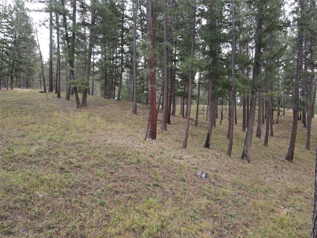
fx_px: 220
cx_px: 158
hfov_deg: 71.6
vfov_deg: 56.8
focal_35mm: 24
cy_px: 119
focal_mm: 4.5
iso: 190
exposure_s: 1/15
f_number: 2.8
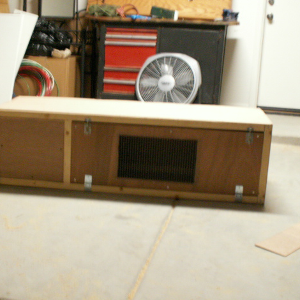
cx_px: 145
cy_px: 149
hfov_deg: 32.2
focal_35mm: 53
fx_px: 520
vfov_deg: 32.2
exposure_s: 1/1.67
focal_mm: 7.24
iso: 160
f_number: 2.8
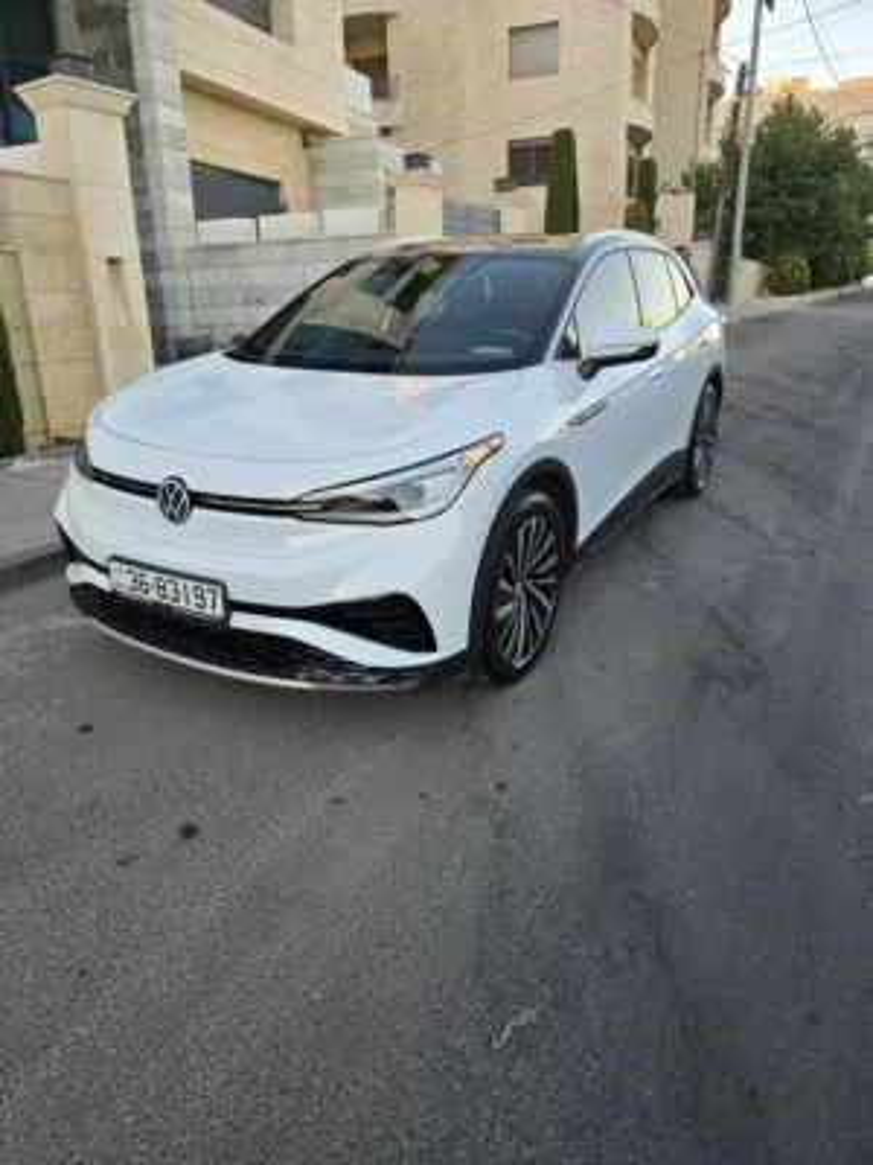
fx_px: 773
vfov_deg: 73.9
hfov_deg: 58.9
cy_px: 582
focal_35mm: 23
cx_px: 436
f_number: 1.7
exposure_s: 1/180
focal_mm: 6.3
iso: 80
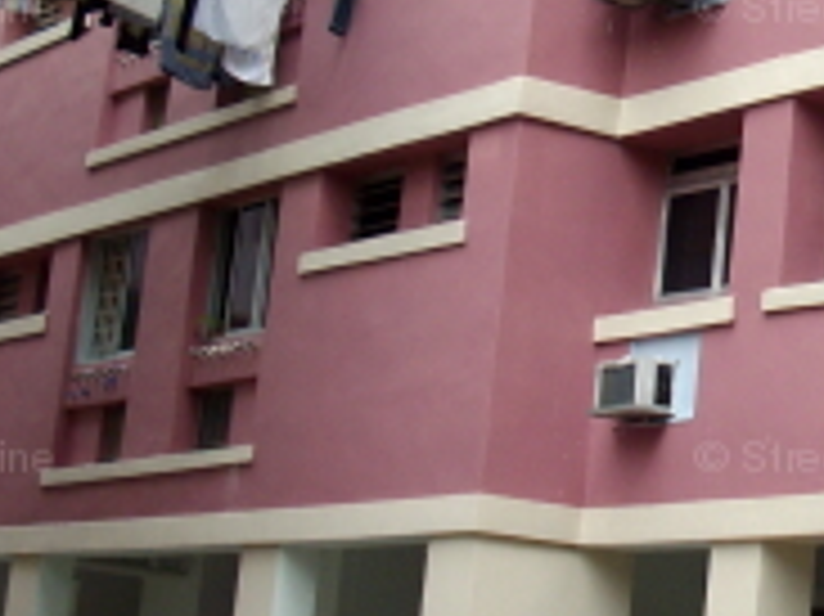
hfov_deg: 16.8
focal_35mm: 111
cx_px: 1031
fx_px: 2641
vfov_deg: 13.2
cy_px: 13
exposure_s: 1/250
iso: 80
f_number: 2.8
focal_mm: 6.2
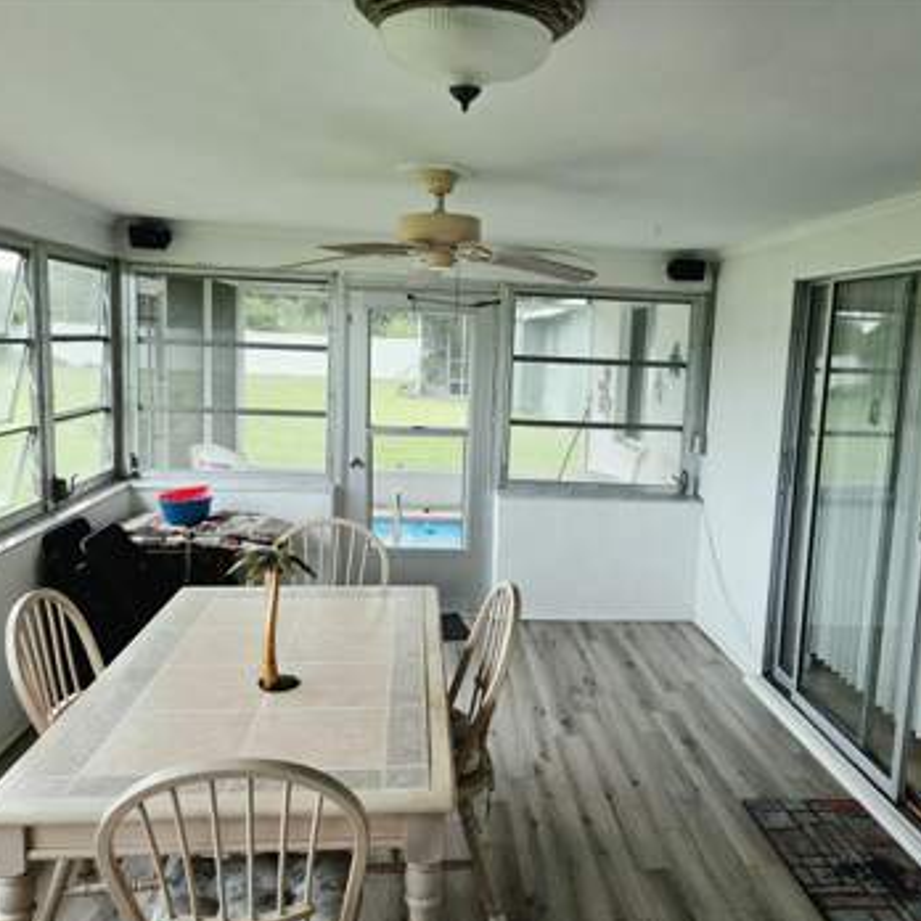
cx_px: 492
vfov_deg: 57.3
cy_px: 462
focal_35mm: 28
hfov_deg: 57.2
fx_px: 843
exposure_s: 1/182
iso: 125
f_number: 1.8
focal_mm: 5.4
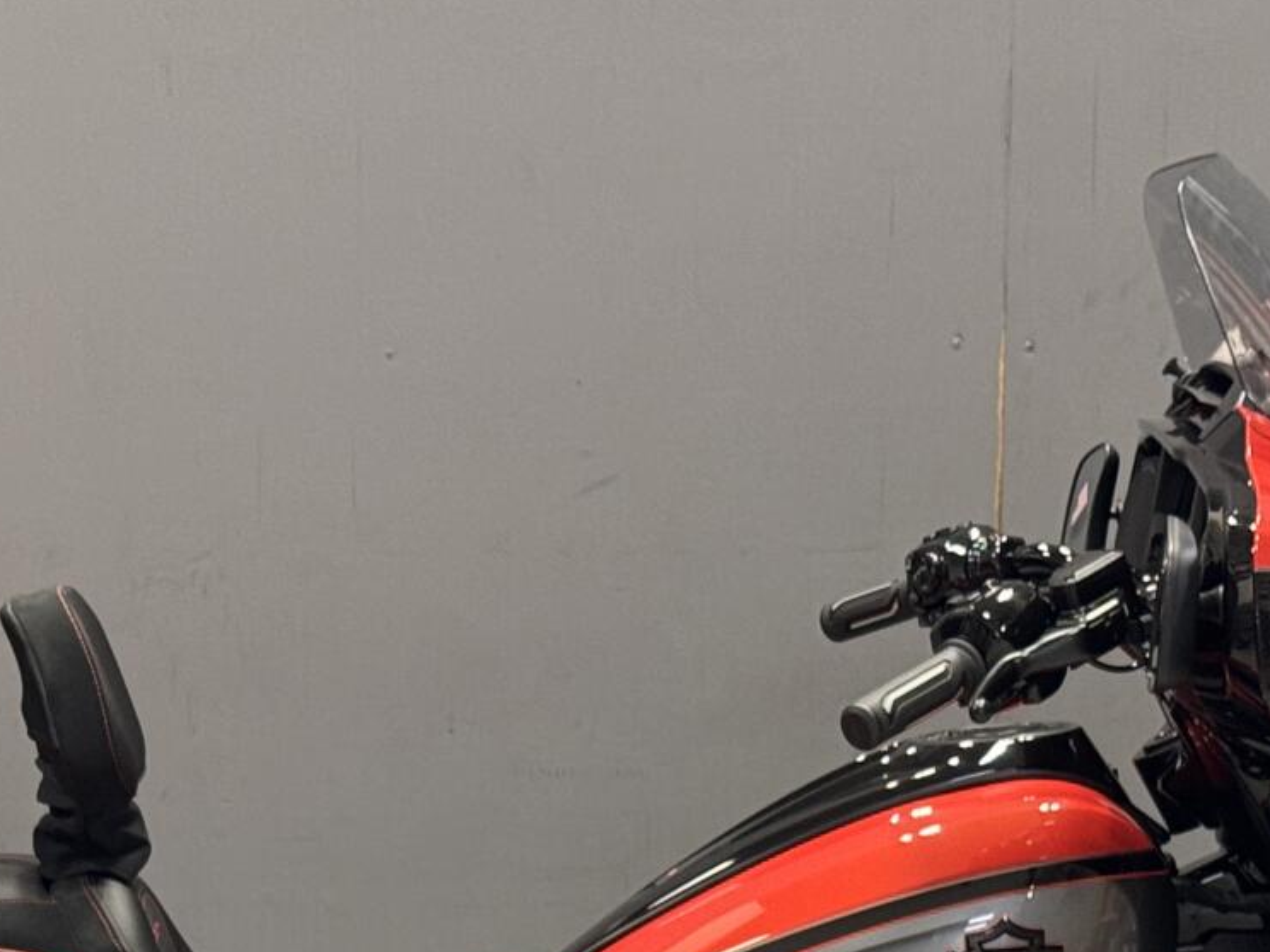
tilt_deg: -11.0
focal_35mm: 129
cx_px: 507
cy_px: 1186
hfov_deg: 15.3
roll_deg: -0.2
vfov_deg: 11.2
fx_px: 4733
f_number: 1.78
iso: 200
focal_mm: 6.76
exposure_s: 1/40
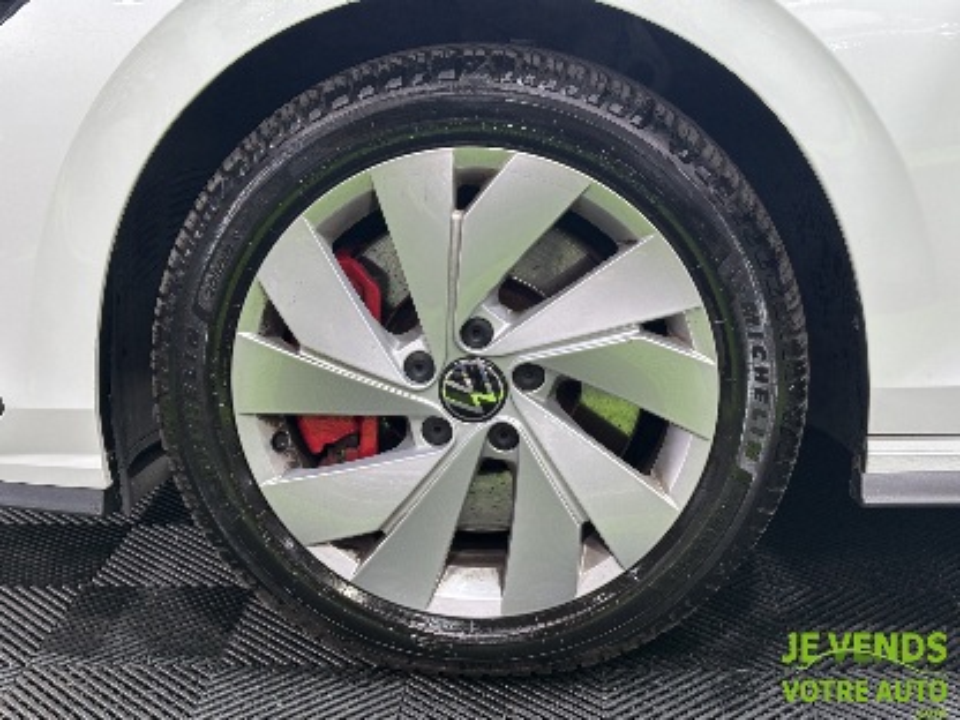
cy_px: 360
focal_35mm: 52
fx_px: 1442
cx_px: 480
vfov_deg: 28.0
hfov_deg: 36.8
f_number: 1.6
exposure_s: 1/50
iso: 32
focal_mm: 5.96
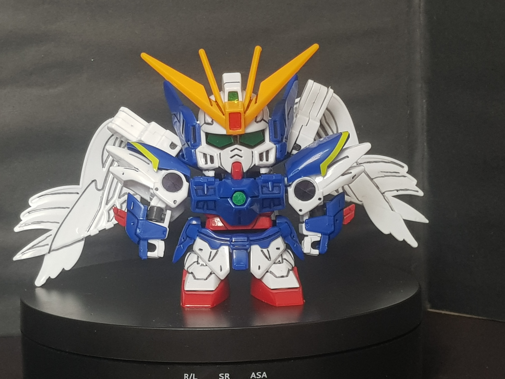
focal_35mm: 26
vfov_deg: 53.1
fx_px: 379
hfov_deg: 67.3
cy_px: 190
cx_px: 252
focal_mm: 4.2
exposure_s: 1/50
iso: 80
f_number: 1.7
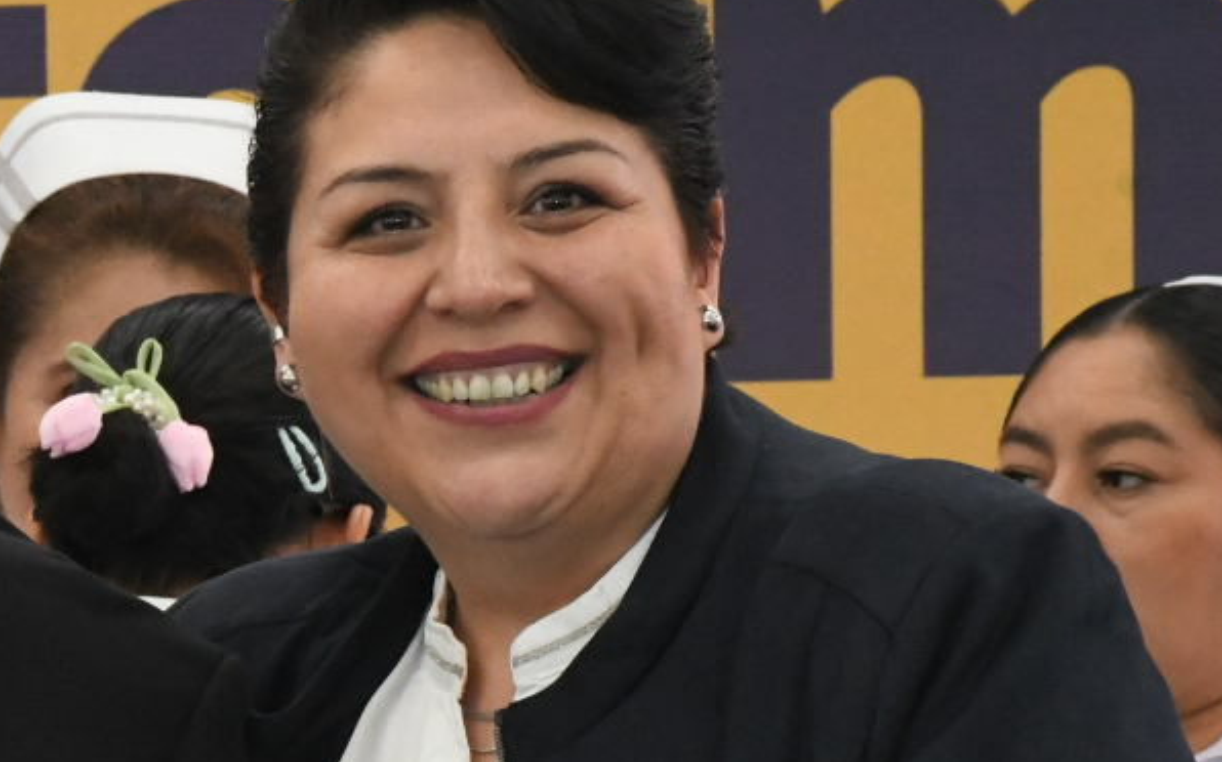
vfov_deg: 3.7
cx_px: -314
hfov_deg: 5.9
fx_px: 11718
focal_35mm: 352
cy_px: 815
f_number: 14
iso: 5000
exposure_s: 1/160
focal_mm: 85
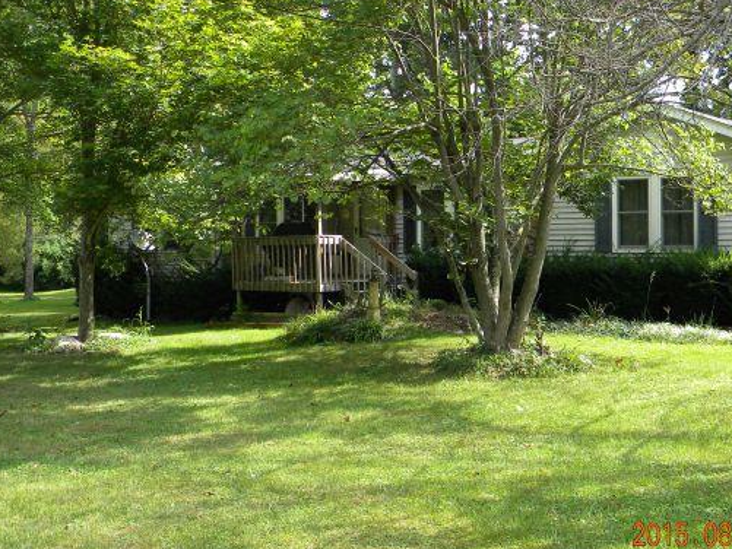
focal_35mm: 46
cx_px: 453
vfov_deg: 31.5
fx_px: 973
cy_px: 257
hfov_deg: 41.0
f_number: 3.7
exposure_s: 1/160
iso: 80
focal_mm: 6.4
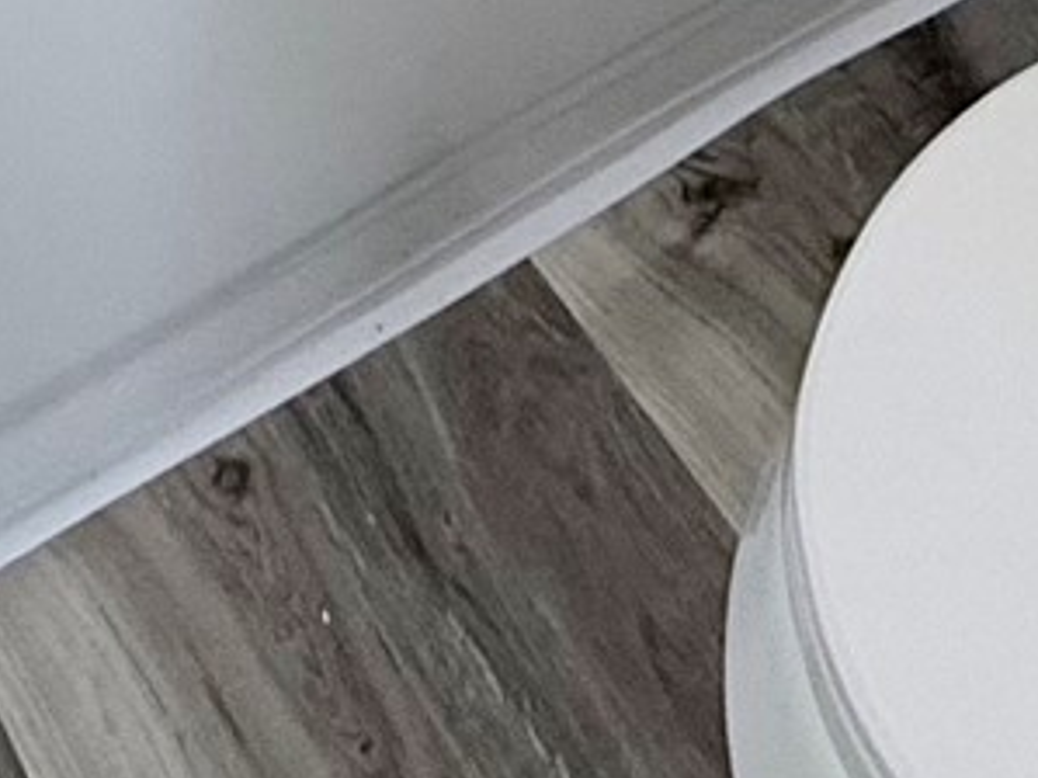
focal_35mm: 96
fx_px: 2878
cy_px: -1848
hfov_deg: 20.3
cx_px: 274
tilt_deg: -11.7
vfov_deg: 9.7
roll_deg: +0.8
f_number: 2.2
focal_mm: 2.22
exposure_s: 1/120
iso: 80
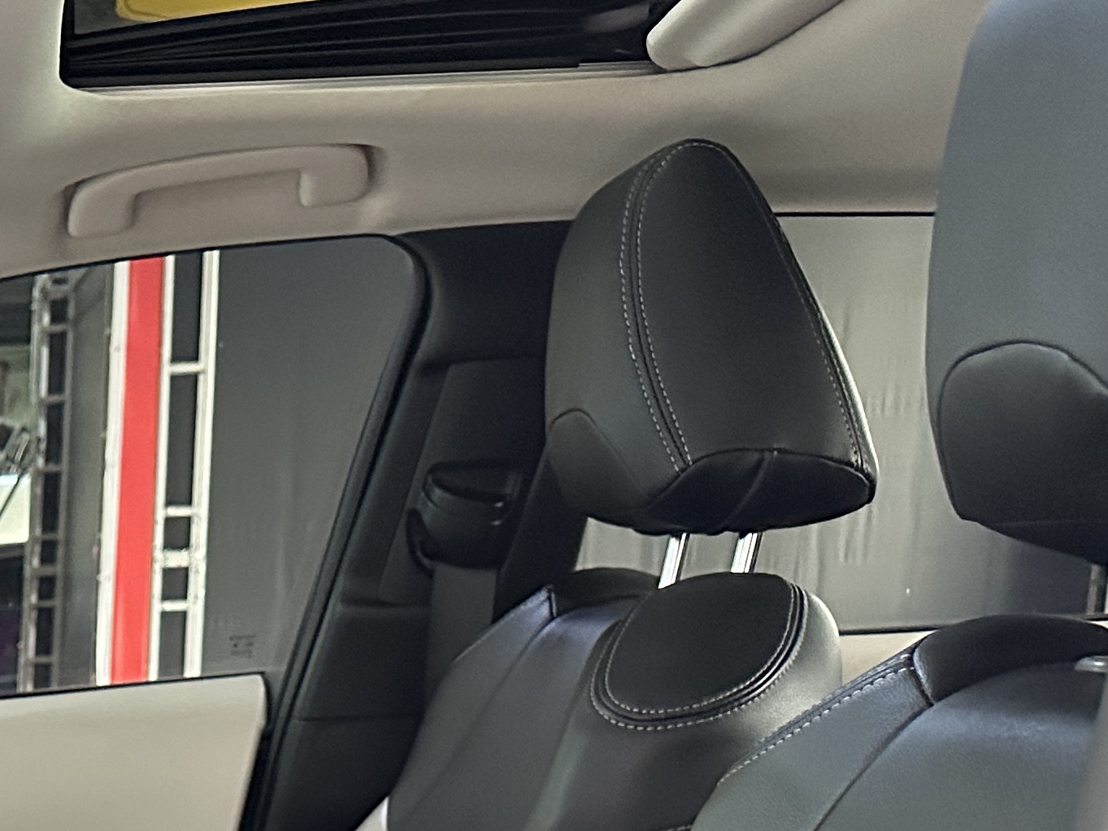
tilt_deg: -13.0
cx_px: -382
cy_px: 1151
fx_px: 2272
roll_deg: +1.3
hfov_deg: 23.7
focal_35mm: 71
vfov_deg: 18.8
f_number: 1.78
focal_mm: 6.86
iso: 640
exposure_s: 1/33
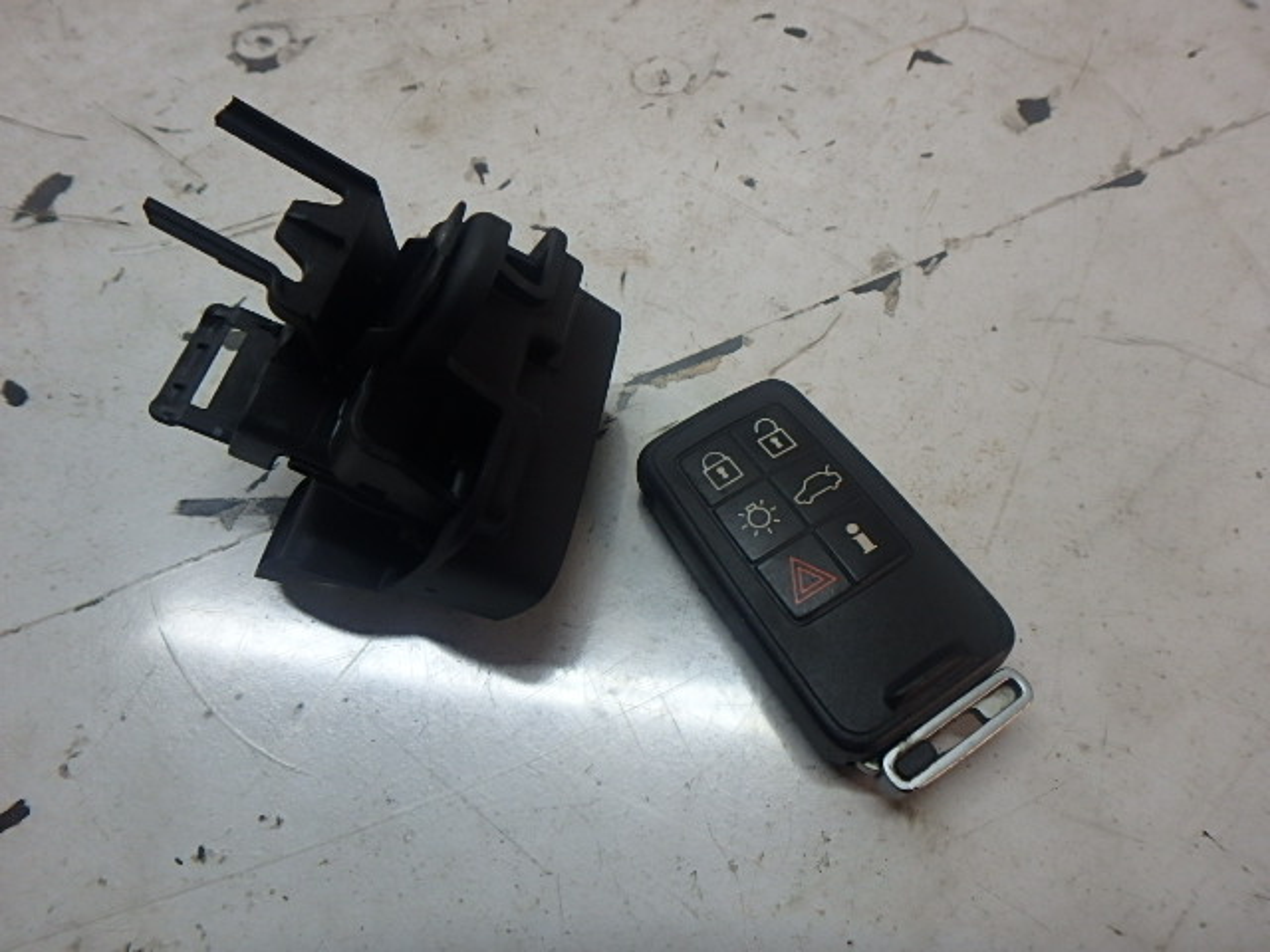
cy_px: 476
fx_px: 770
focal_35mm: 21
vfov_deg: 63.4
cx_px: 635
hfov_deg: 79.0
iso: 160
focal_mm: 3.7
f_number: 3.5
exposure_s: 1/60
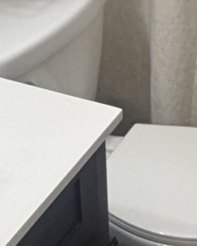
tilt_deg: -33.4
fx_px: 759
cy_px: 114
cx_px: 309
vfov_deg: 18.5
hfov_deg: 13.8
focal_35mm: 104
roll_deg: -6.9
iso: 200
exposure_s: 1/120
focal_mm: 2.22
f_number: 2.2
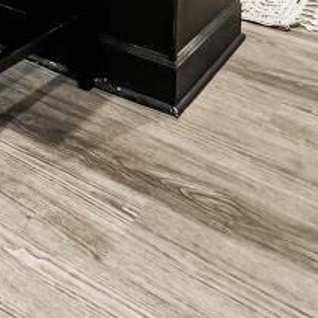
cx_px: 26
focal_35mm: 60
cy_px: -234
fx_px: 624
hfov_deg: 27.5
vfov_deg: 21.0
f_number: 2.2
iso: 250
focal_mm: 2.22
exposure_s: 1/60
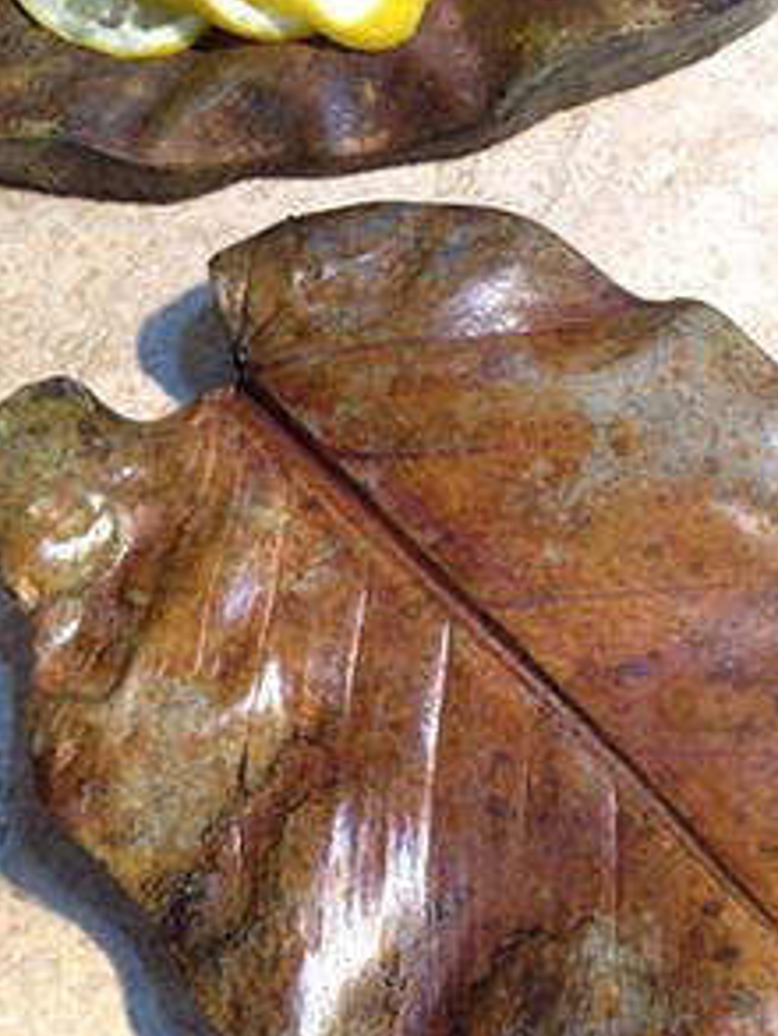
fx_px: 1617
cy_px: 534
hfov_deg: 26.8
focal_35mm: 54
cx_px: 548
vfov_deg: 35.5
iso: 160
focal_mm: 4.1
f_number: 2.4
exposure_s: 1/20
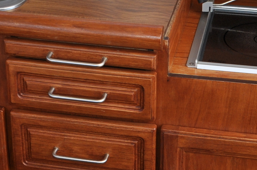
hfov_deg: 20.8
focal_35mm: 98
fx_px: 698
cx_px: 126
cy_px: -44
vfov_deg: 13.5
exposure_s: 1/200
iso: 200
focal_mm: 18
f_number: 5.6
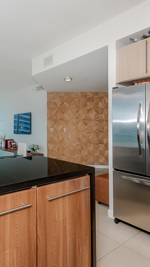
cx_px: 59
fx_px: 184
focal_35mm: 26
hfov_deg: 44.1
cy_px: 134
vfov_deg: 71.9
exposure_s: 1/100
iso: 400
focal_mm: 16
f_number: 8
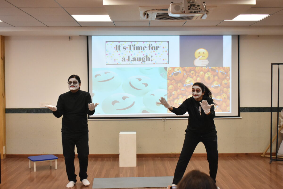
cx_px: 142
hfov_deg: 41.1
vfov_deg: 28.1
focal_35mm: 48
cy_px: 94
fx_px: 377
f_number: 4.5
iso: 3200
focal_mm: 32
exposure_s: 1/250
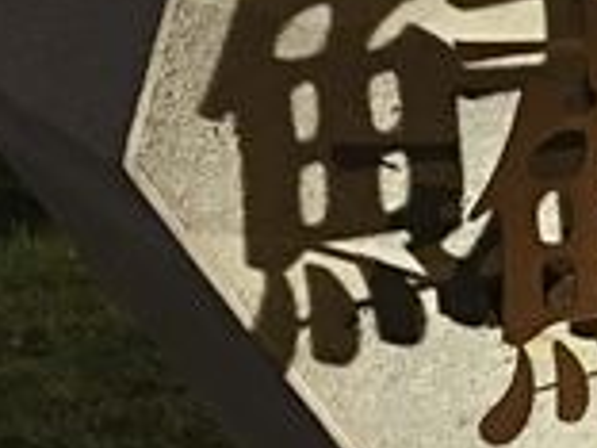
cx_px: 1263
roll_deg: +0.2
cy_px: 172
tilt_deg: -11.2
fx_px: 2570
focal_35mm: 149
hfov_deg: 11.6
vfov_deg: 10.0
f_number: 2.2
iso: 100
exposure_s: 1/10
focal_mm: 4.15
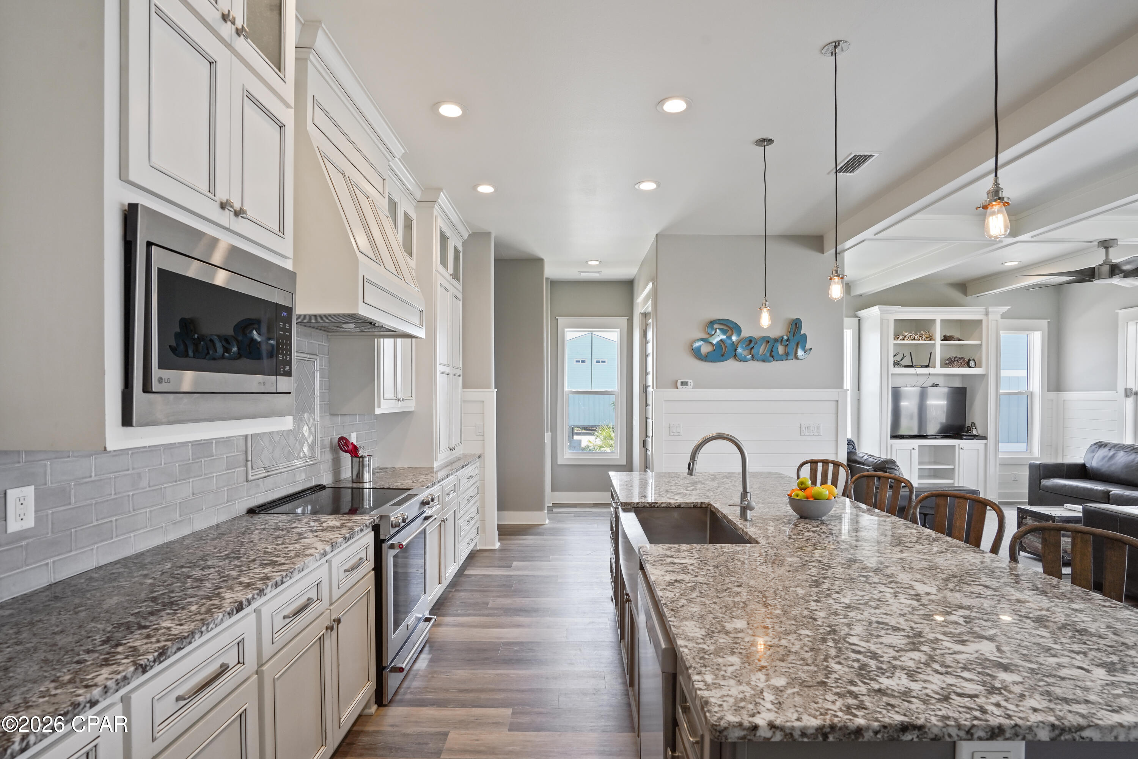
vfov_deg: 73.7
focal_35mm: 16
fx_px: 506
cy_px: 380
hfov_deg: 96.7
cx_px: 569
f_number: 9
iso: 2500
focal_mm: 16
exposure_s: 1/30
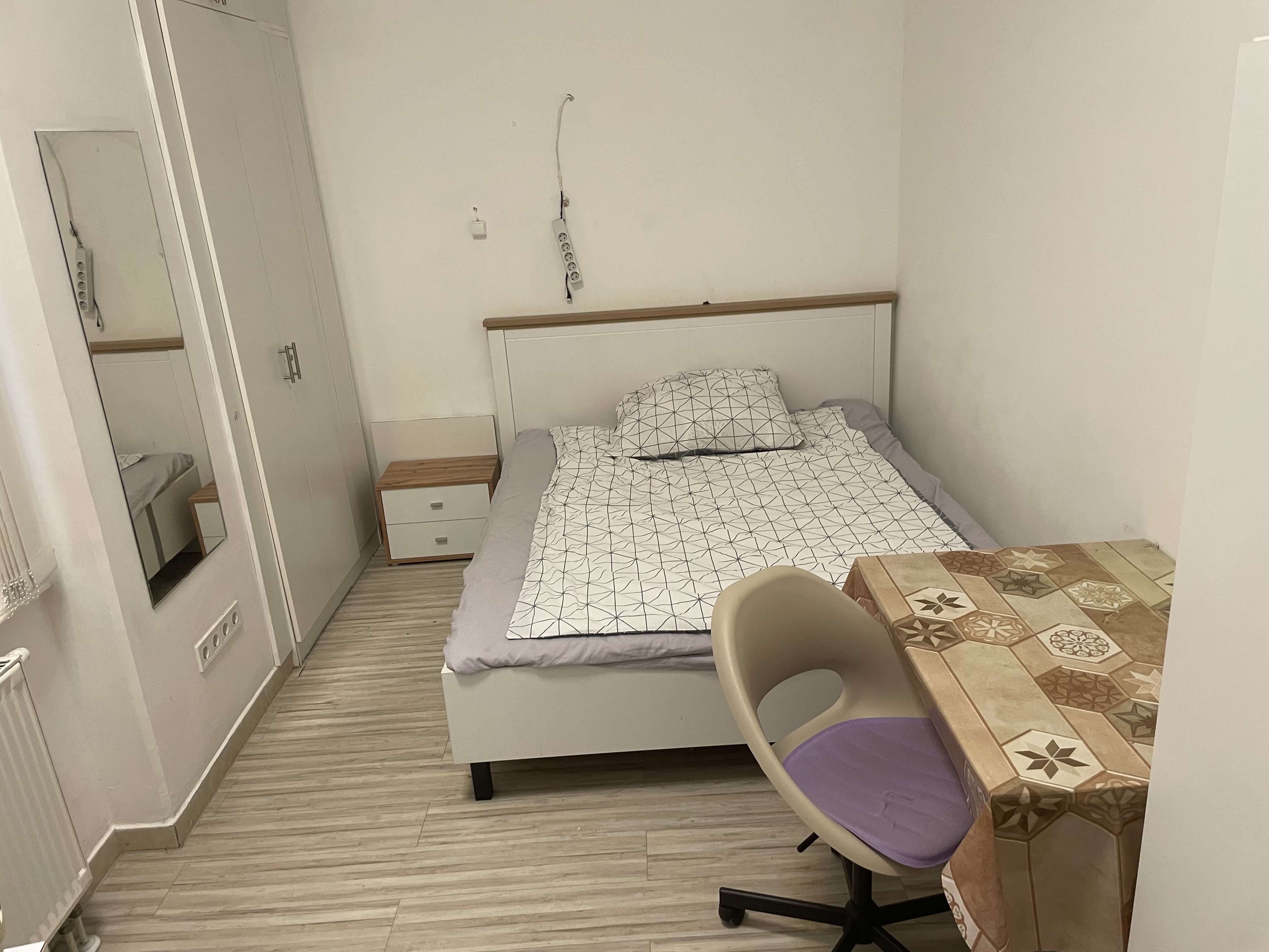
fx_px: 953
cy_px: 476
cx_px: 634
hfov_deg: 67.3
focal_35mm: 26
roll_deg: +4.3
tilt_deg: -19.3
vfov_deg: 53.1
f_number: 1.6
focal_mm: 4.2
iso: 100
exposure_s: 1/50
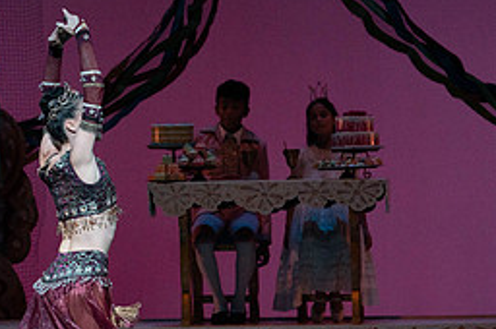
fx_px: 6247
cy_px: 167
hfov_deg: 4.5
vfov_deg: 3.0
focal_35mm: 454
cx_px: 89
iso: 3200
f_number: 5.6
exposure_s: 1/320
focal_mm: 200
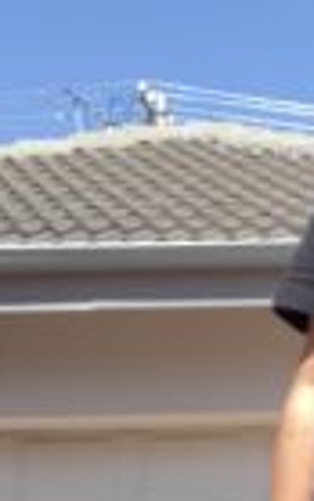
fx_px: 1997
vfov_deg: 14.0
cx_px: 563
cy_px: 553
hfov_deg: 8.6
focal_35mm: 146
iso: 20
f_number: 2.2
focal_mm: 2.87
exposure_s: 1/395
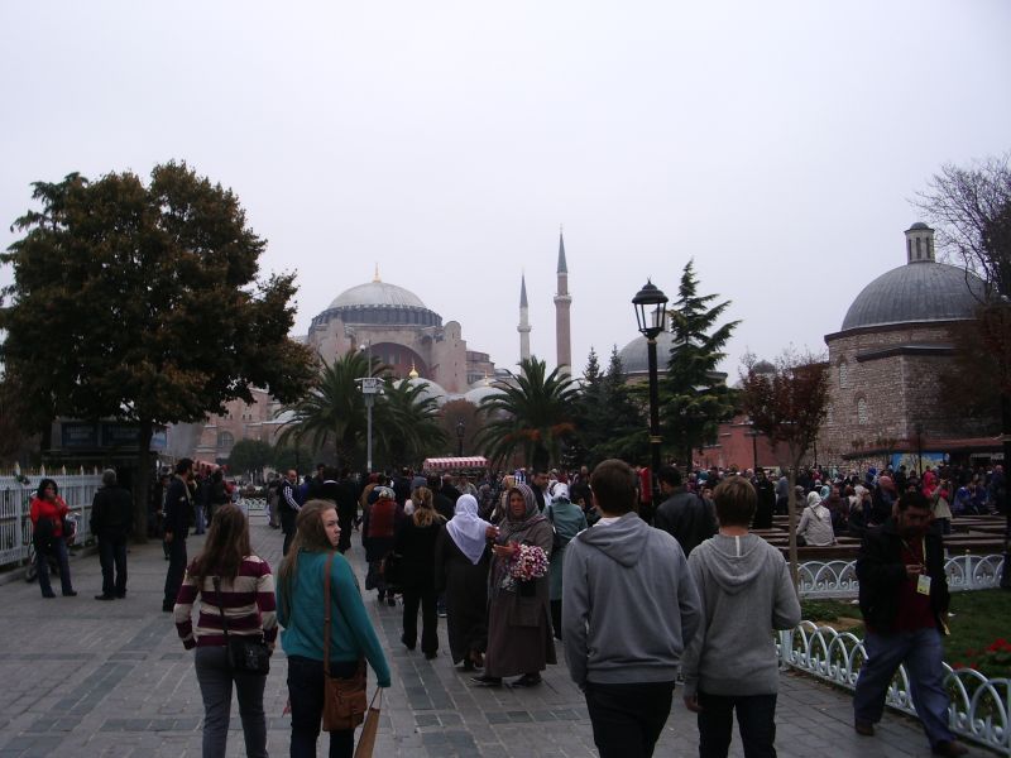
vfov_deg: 40.7
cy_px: 379
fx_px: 1022
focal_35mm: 35
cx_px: 506
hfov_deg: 52.6
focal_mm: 5.8
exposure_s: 1/250
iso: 50
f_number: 4.3
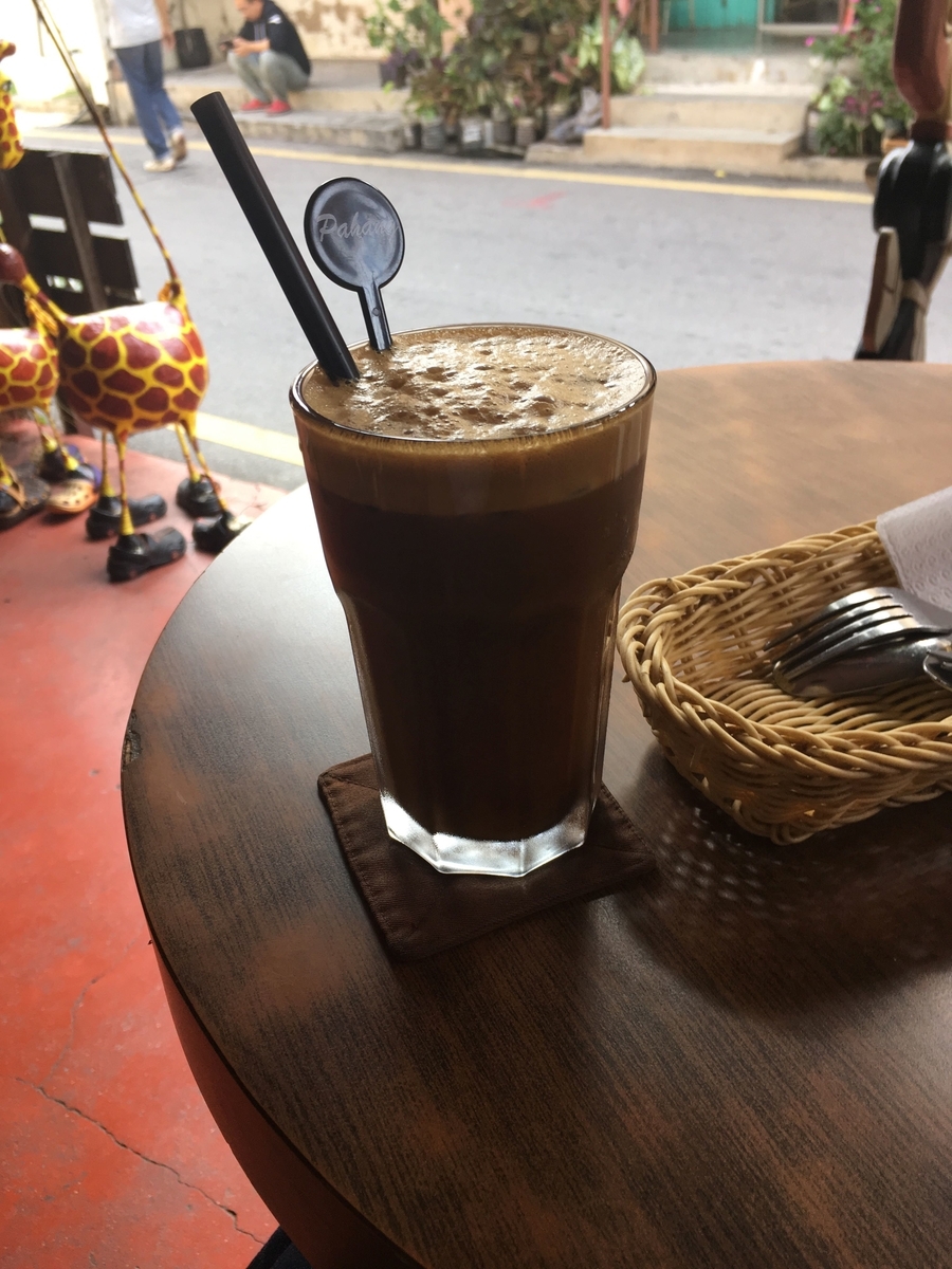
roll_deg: +4.7
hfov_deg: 48.2
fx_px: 1063
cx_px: 476
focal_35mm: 29
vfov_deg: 61.7
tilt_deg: -34.1
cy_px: 634
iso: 32
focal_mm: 4.15
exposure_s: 1/100
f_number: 2.2
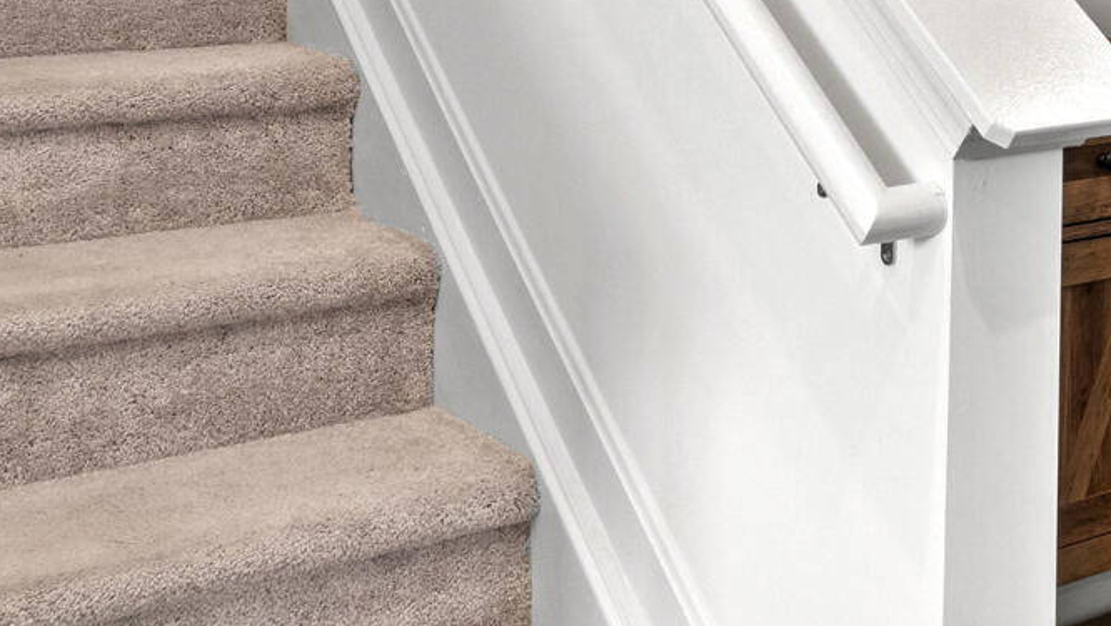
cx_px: 1013
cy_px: -143
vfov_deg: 19.1
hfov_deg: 33.5
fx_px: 1739
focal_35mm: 59
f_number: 9
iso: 400
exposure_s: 1/3
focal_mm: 10
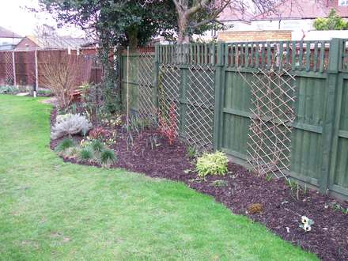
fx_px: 362
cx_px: 174
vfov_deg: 39.7
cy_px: 130
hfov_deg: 51.4
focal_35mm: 36
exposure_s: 1/32
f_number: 2.7
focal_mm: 6
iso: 140
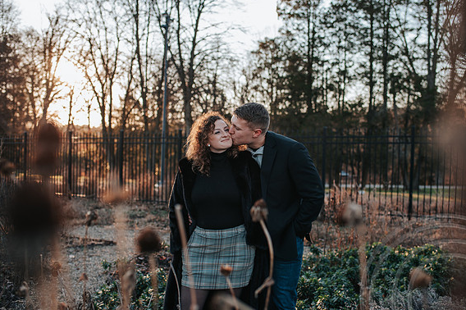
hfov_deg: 50.7
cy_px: 154
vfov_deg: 35.0
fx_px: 492
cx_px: 246
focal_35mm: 38
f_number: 2.8
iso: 280
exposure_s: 1/500
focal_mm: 35
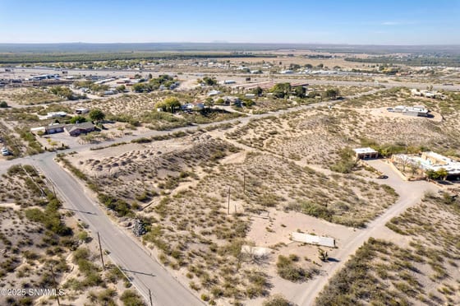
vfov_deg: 57.1
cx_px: 230
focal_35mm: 22
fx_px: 281
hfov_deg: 78.6
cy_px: 153
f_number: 2.8
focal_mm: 8.38
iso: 130
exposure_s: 1/2000
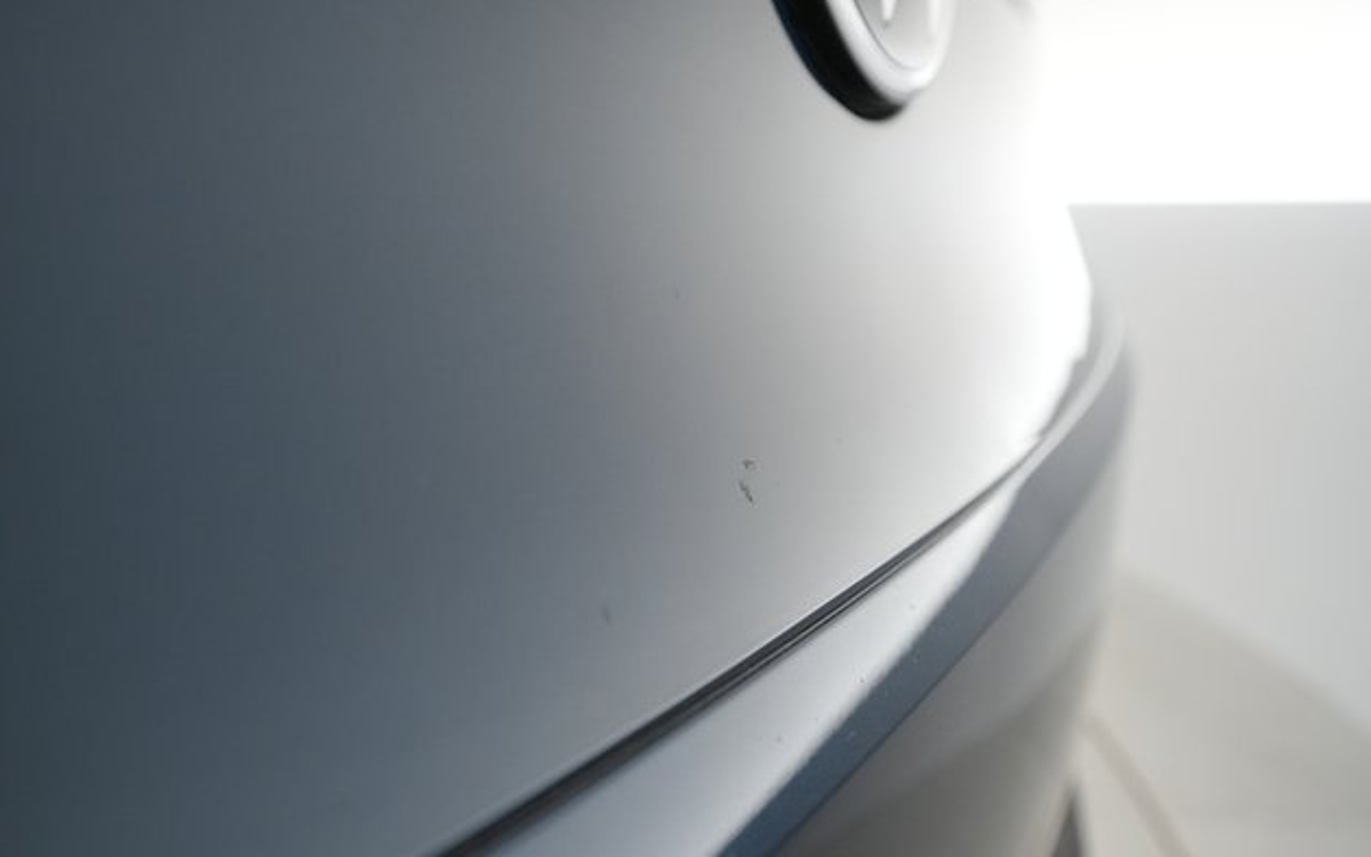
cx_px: 676
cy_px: 449
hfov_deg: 64.6
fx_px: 1083
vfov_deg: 43.1
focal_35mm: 29
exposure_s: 1/100
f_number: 4.5
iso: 2500
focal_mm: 28
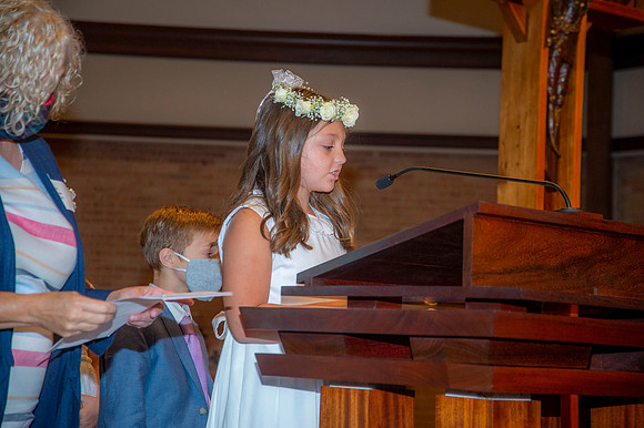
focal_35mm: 85
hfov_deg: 23.9
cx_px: 322
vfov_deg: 16.1
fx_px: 1520
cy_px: 214
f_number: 5.6
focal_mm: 85
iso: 1600
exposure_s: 1/200
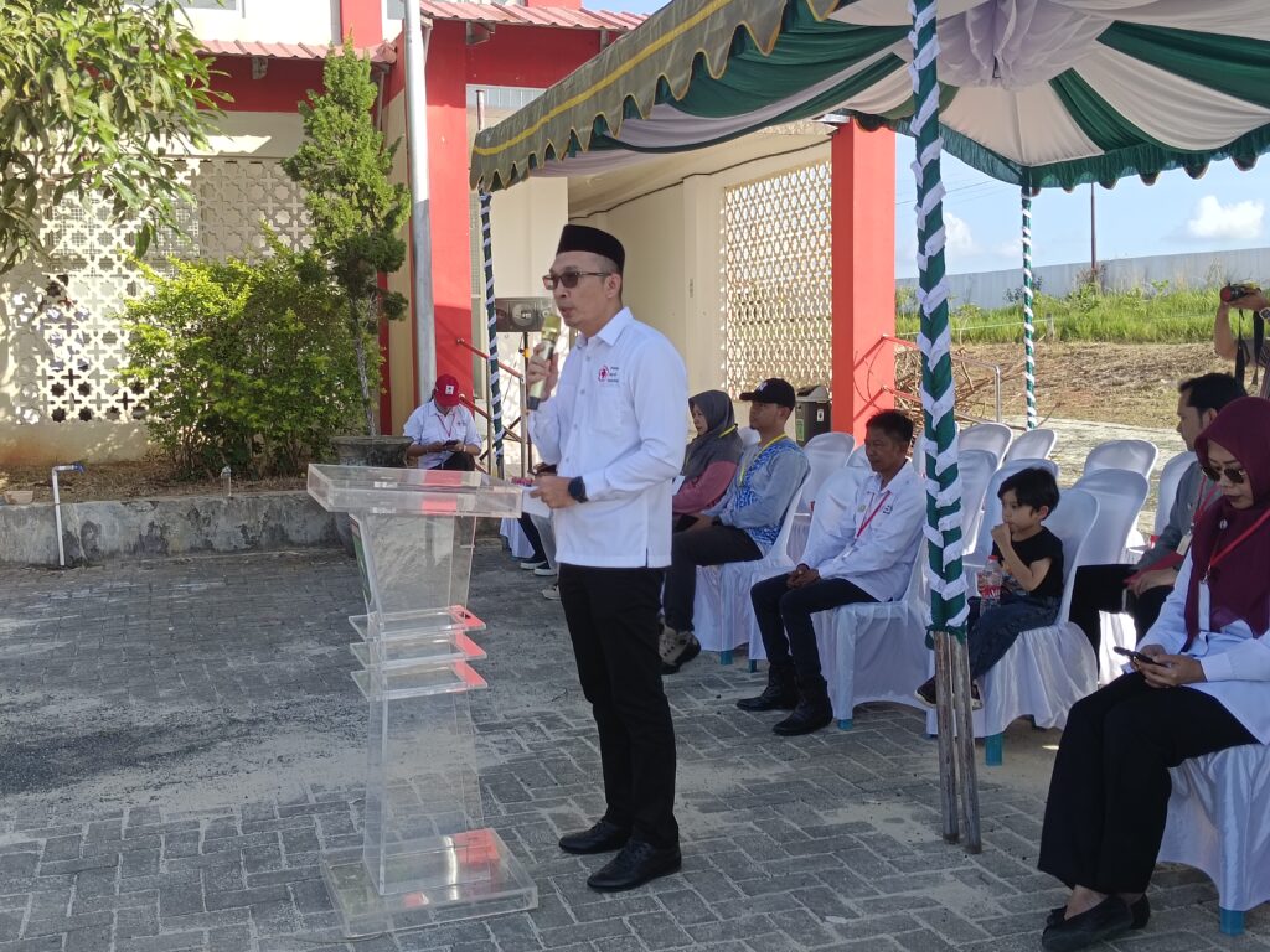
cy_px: 476
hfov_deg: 47.9
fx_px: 1431
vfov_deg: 36.8
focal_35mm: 39
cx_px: 635
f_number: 1.79
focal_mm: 4.84
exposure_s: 1/283
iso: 100
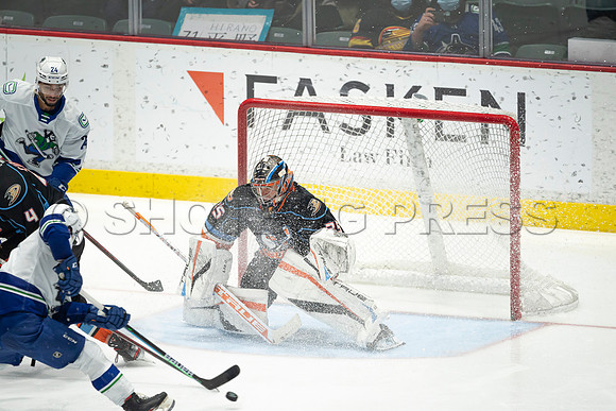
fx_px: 11154
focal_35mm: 652
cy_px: 206
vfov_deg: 2.1
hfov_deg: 3.2
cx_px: 308
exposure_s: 1/640
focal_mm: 600
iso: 1600
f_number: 4
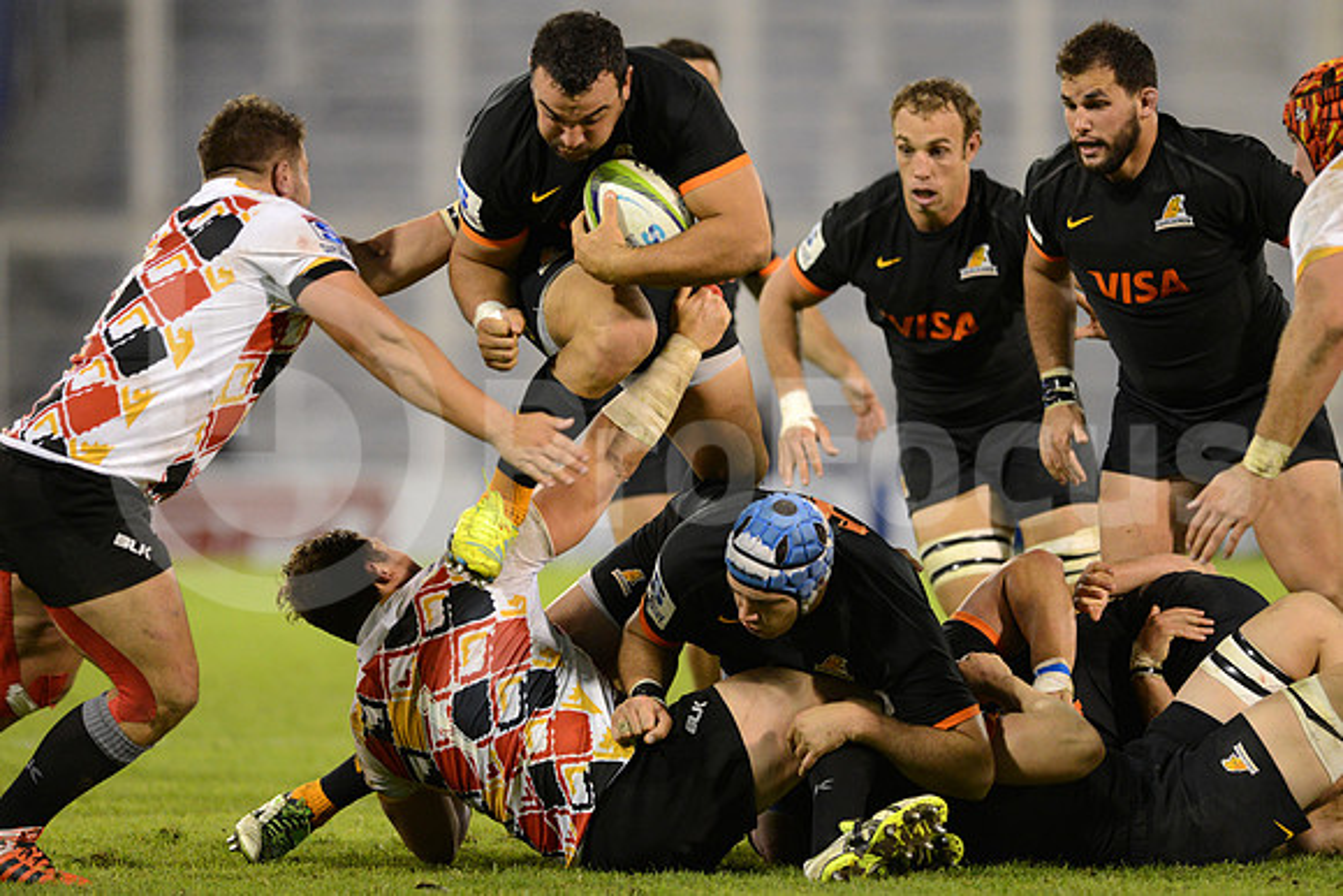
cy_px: 448
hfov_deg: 6.9
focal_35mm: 300
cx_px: 672
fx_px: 11194
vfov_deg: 4.6
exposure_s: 1/800
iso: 3200
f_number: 2.8
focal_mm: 300
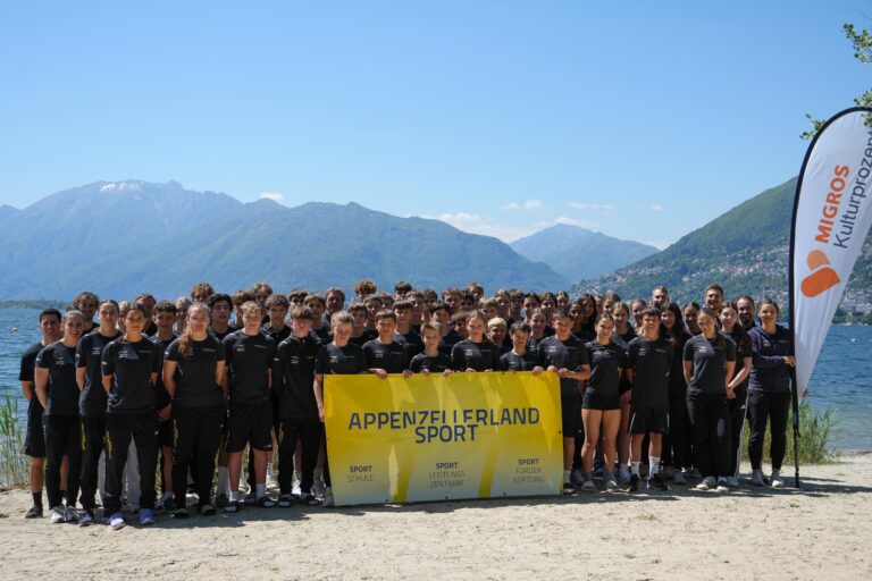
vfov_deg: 29.9
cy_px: 290
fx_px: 1090
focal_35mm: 45
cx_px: 436
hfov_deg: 43.6
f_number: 5
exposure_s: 1/640
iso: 100
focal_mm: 30
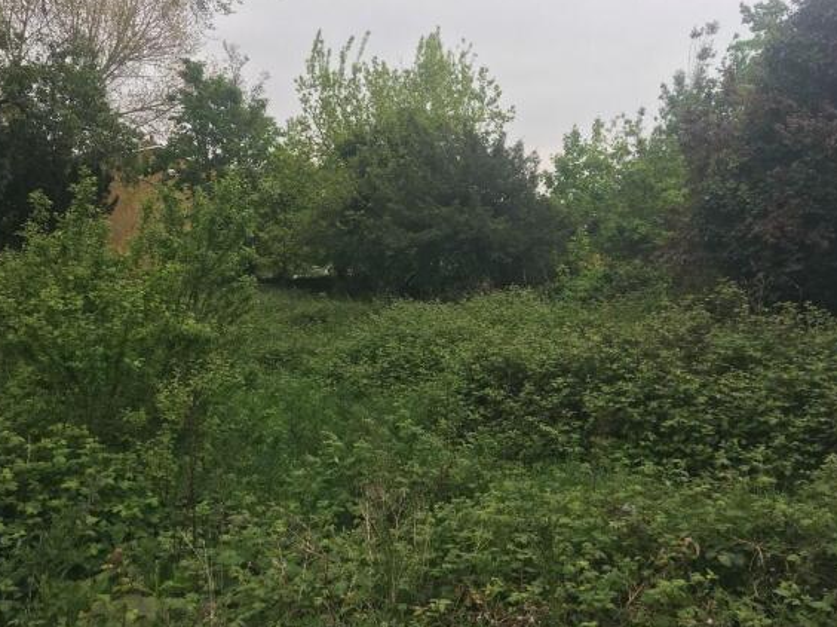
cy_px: 316
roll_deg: -0.5
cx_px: 412
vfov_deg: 46.7
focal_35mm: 30
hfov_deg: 60.0
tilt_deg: -3.1
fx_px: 725
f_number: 2.2
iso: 25
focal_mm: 4.15
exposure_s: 1/472
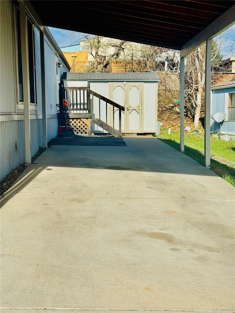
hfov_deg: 30.3
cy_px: 156
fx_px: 434
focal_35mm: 48
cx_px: 118
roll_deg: +1.2
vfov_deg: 39.7
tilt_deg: -6.5
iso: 64
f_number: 1.78
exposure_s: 1/9009
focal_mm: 6.76
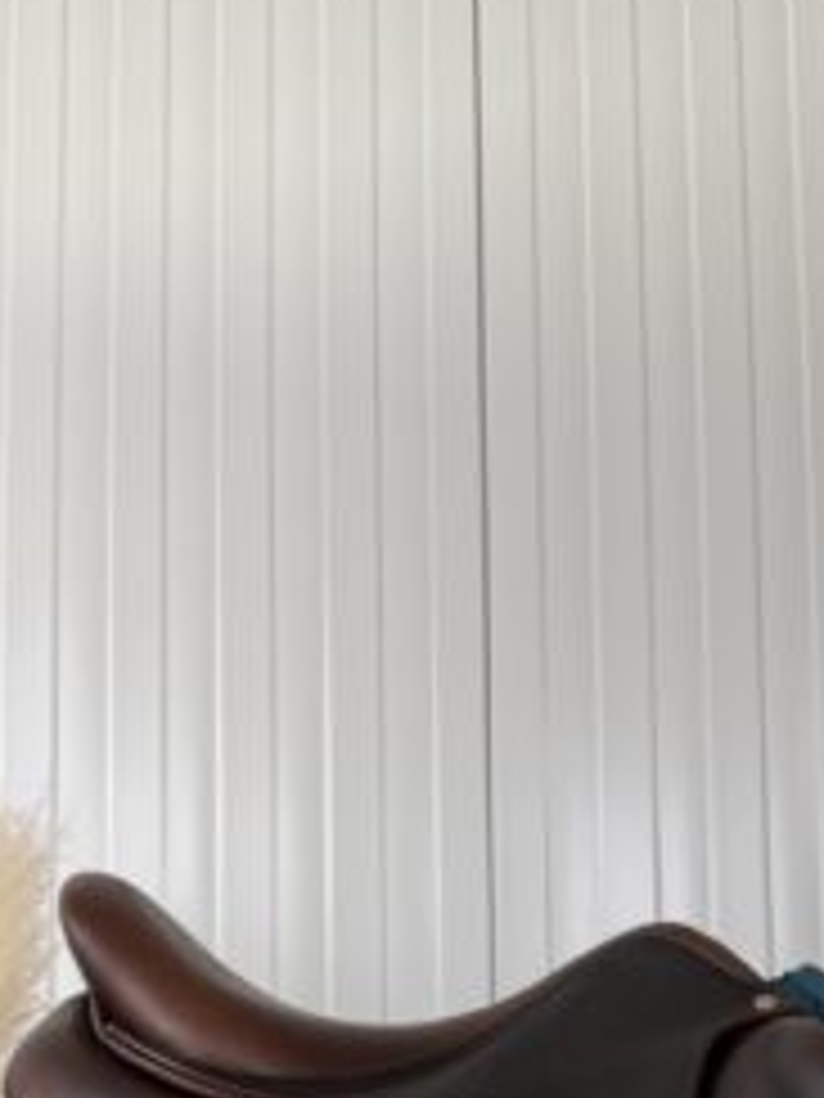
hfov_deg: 31.4
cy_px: 947
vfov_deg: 38.9
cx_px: 491
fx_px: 1460
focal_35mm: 46
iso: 64
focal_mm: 6.76
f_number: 1.78
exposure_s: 1/121
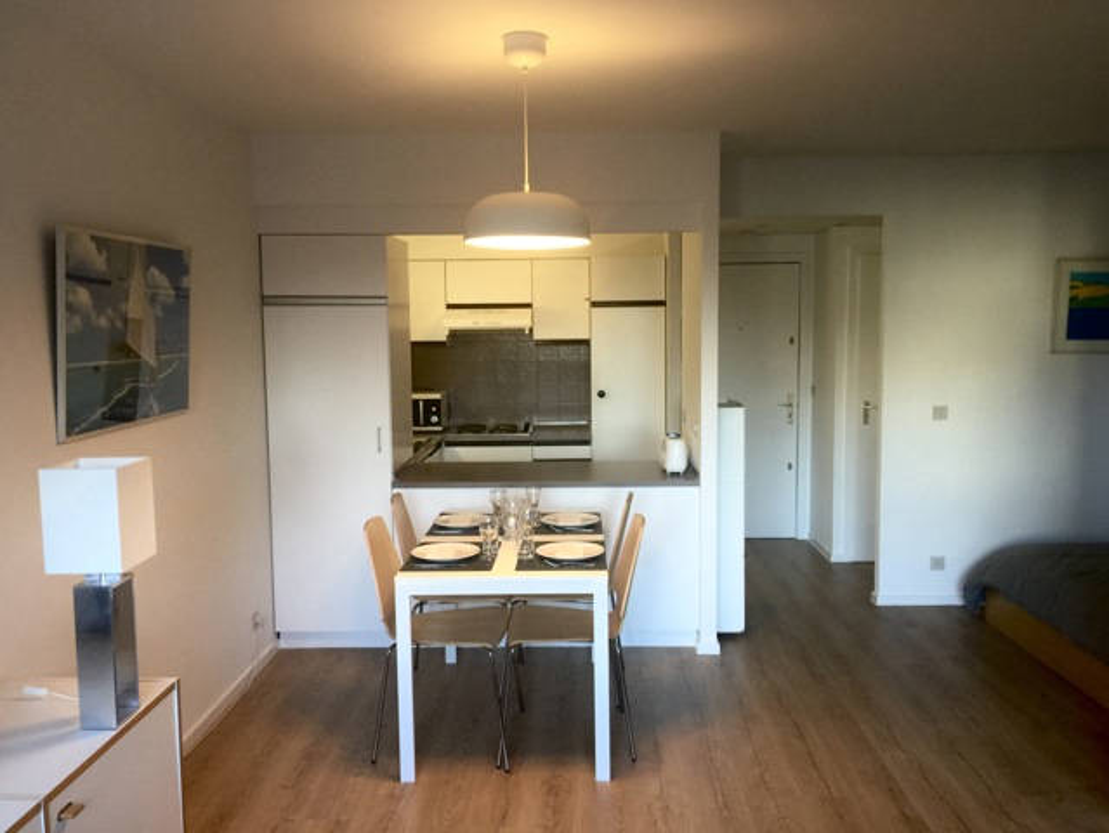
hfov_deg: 61.6
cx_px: 554
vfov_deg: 48.3
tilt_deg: -4.3
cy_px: 416
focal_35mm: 29
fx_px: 930
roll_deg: +0.1
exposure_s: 1/33
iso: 50
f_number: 2.2
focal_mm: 4.15
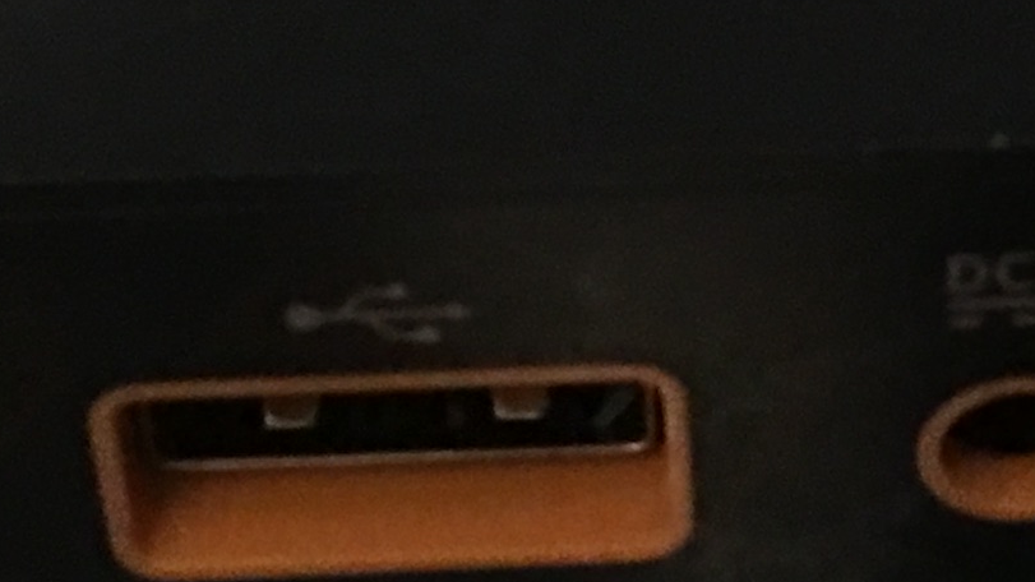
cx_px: 930
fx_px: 4308
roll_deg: -1.3
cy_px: 223
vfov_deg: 7.7
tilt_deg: -42.5
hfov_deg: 13.6
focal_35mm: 157
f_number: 2.2
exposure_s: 1/4
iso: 80
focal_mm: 4.15
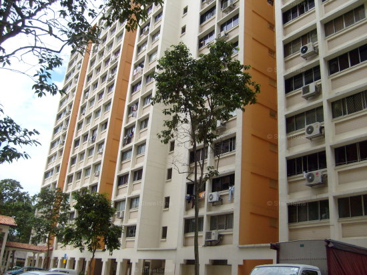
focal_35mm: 35
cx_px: 184
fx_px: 371
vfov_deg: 40.7
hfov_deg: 52.6
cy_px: 138
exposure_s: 1/180
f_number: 7.1
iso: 80
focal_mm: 5.8
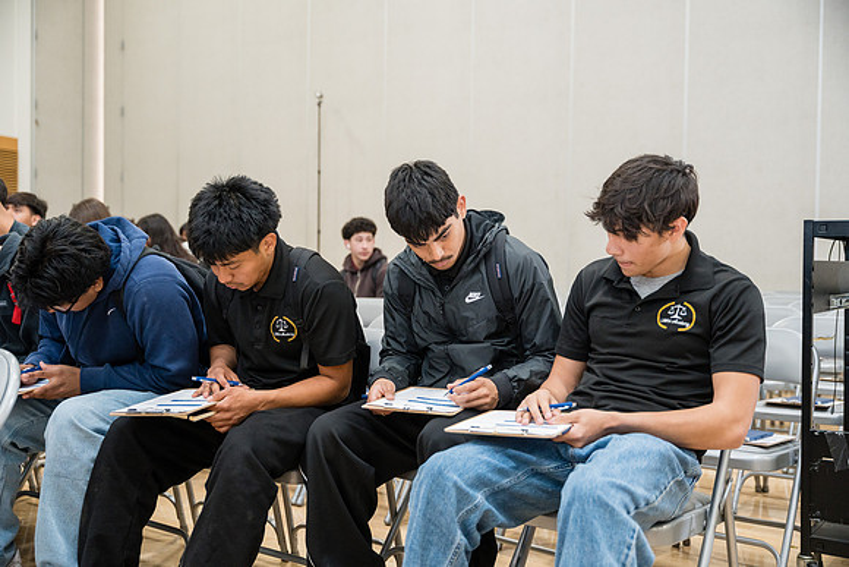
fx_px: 953
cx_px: 424
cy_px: 284
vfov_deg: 33.1
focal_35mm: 40
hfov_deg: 48.0
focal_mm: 40.4
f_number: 2.8
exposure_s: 1/250
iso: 1600
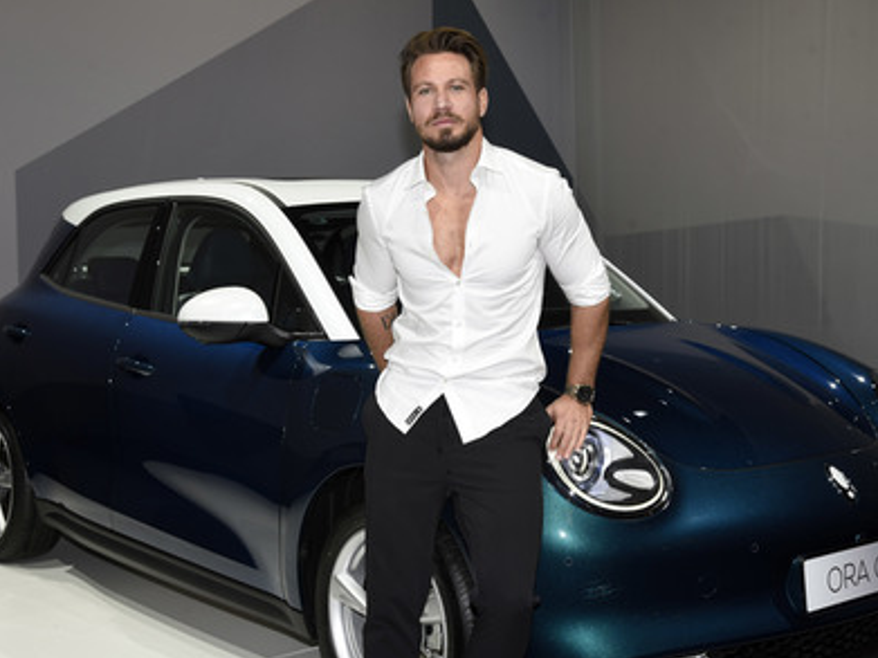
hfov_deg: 37.5
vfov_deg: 28.5
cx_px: 432
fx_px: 1293
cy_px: 332
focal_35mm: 51
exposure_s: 1/125
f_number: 6.3
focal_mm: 46
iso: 400
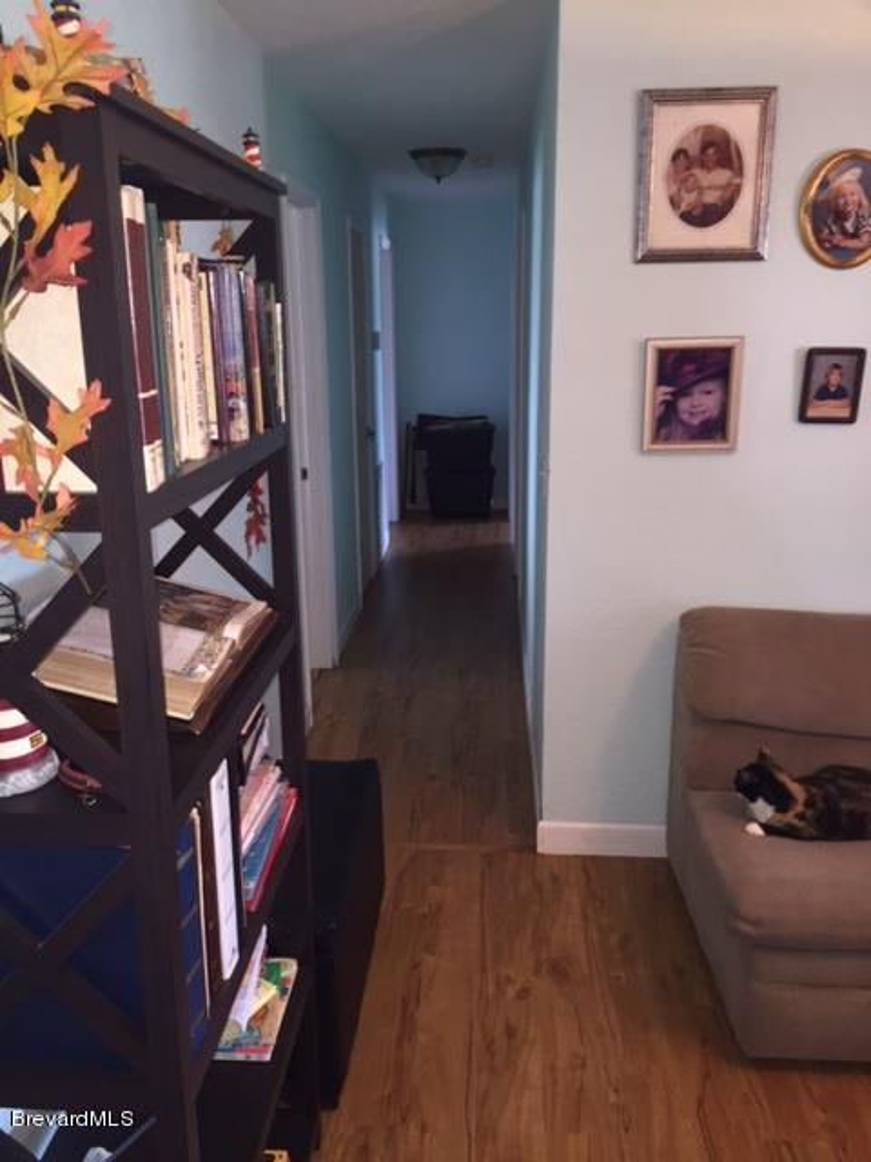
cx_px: 436
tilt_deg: -14.5
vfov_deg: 61.7
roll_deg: +0.3
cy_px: 581
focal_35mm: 29
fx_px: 973
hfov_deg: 48.2
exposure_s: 1/16
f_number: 2.2
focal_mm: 4.15
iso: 100
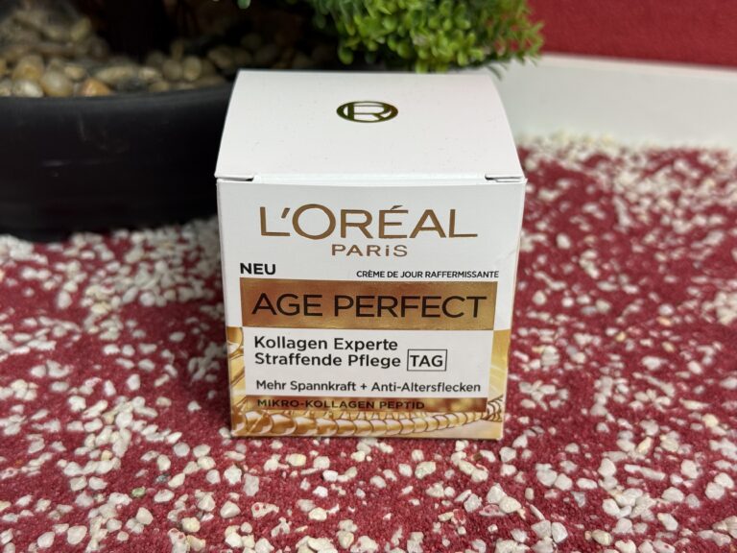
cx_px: 368
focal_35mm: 48
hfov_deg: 39.7
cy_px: 276
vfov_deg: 30.3
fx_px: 1022
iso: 80
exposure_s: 1/100
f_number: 1.78
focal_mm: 6.76
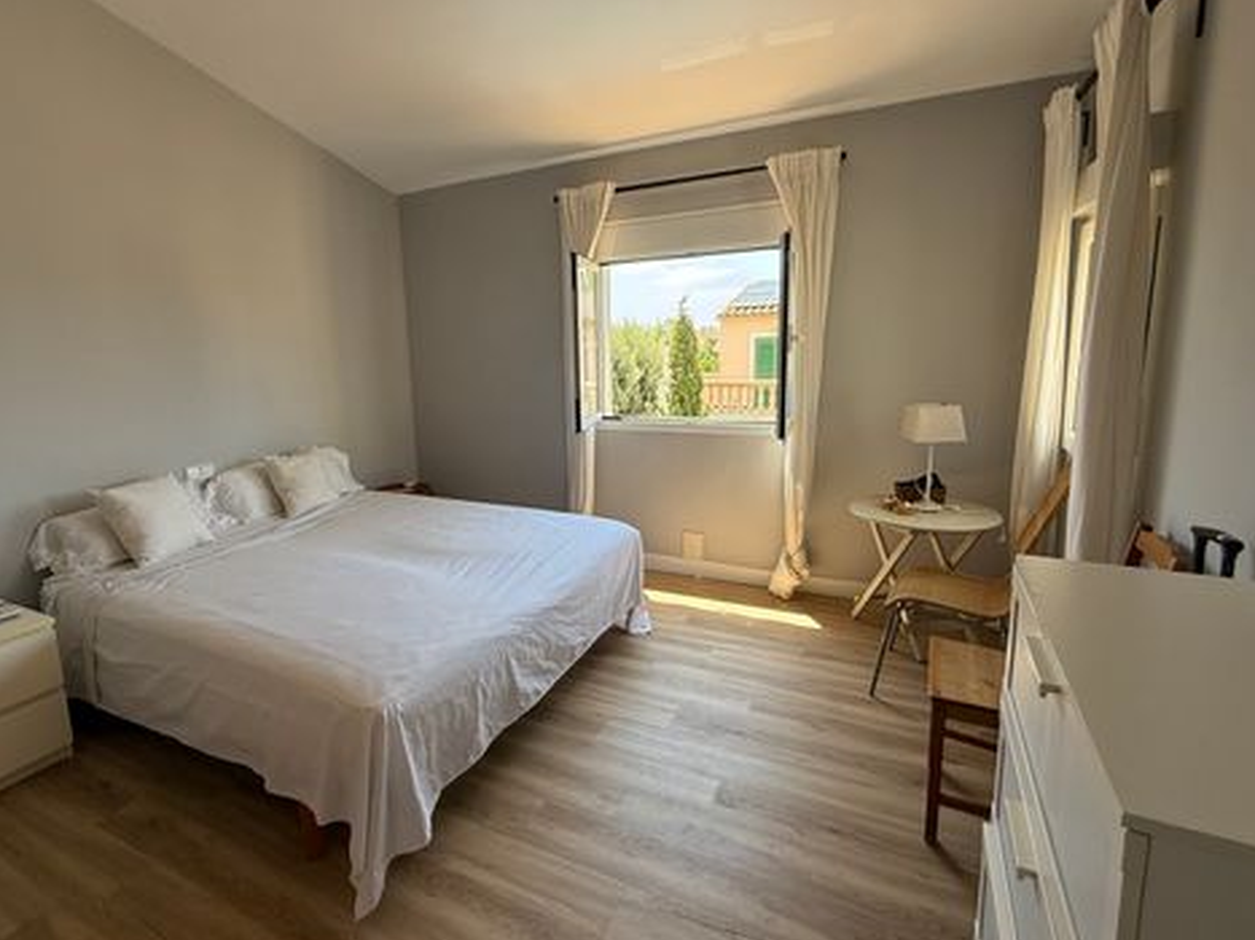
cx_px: 543
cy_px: 449
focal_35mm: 18
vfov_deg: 71.5
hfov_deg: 87.3
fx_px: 652
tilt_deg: -9.3
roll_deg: +2.0
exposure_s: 1/200
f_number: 2.2
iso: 64
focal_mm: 2.22
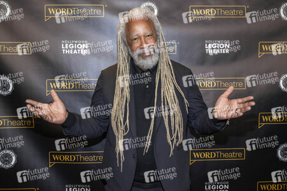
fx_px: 287
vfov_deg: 36.8
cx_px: 144
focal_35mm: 36
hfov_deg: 53.2
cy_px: 96
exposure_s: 1/250
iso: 800
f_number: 4
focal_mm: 36
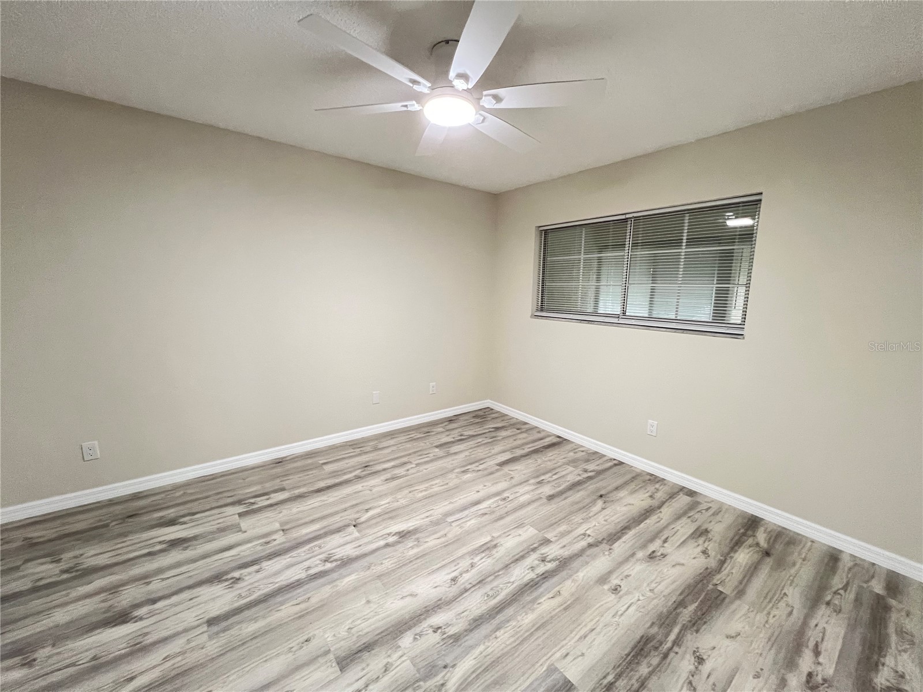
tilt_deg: -9.0
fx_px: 347
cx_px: 462
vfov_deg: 89.9
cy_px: 346
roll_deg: -1.4
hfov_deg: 106.2
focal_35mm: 13
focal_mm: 1.57
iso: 640
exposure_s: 1/60
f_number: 1.8
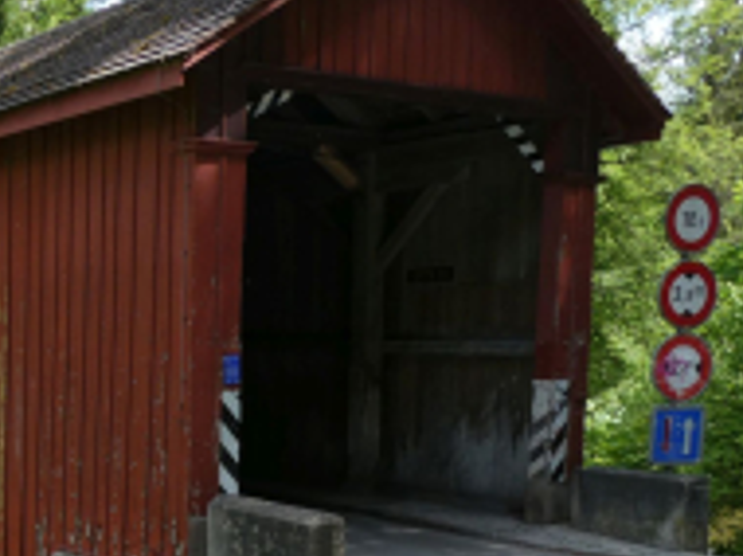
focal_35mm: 54
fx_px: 1158
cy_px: 501
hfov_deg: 32.4
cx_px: -18
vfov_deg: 26.1
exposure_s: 1/400
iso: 80
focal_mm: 4.3
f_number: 3.3
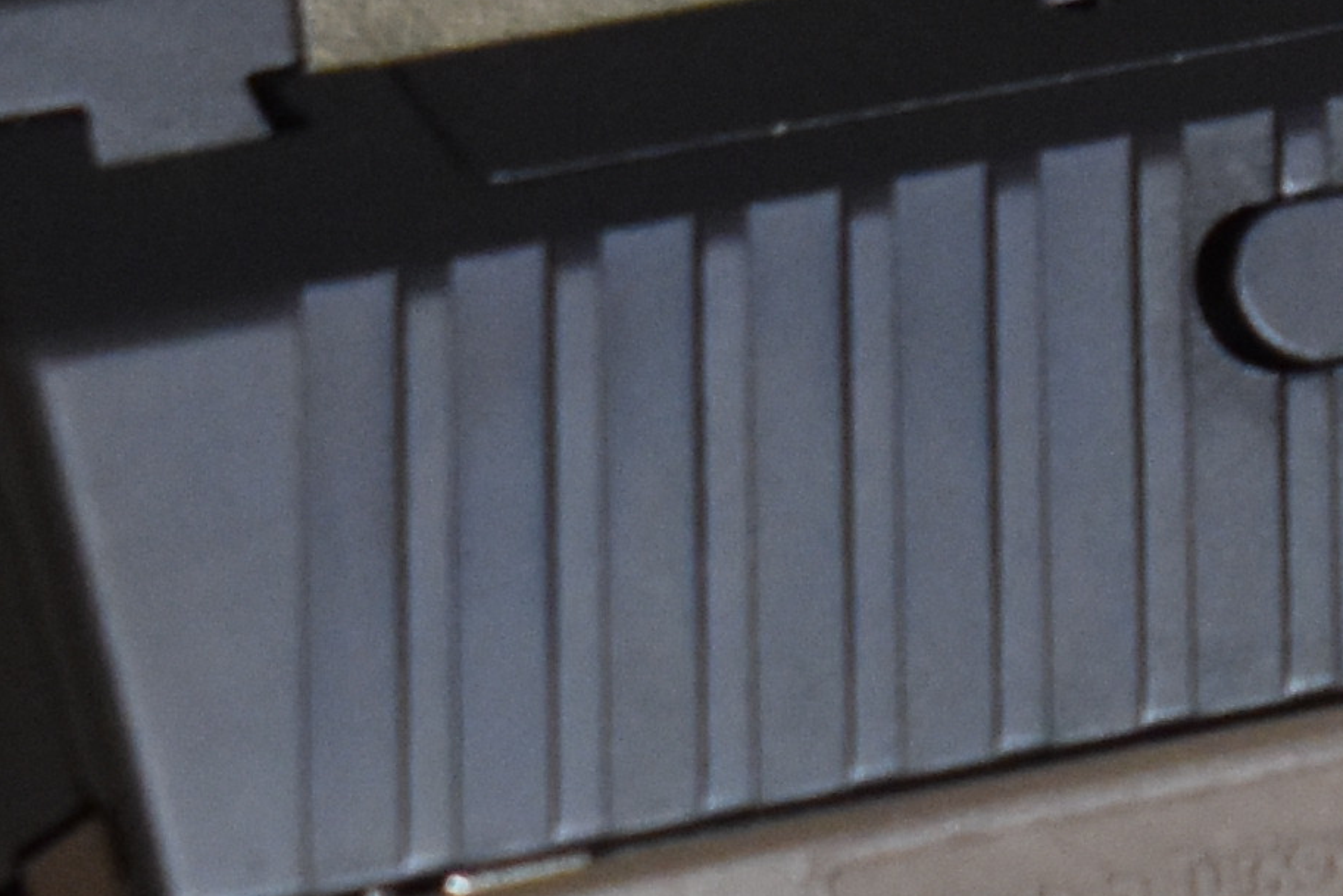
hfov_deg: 4.1
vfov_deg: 2.8
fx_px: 18393
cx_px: 2362
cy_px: 1798
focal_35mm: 493
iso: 1400
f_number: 5.6
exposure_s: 1/125
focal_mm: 50
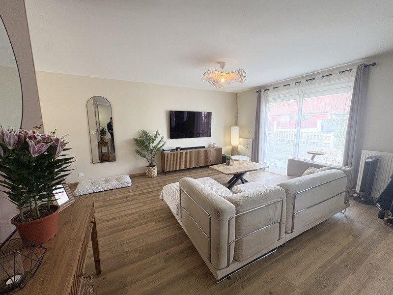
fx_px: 159
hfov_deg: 102.1
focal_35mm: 14
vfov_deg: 85.7
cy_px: 148
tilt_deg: -8.1
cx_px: 196
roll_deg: +0.6
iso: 160
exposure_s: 1/100
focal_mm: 2.22
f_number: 2.2
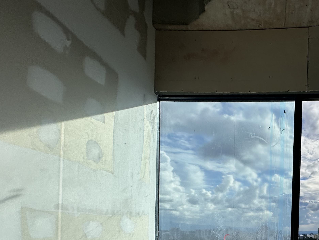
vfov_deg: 41.5
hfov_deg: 51.0
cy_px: 233
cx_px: 302
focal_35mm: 30
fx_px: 276
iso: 50
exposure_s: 1/4000
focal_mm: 2.22
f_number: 2.2
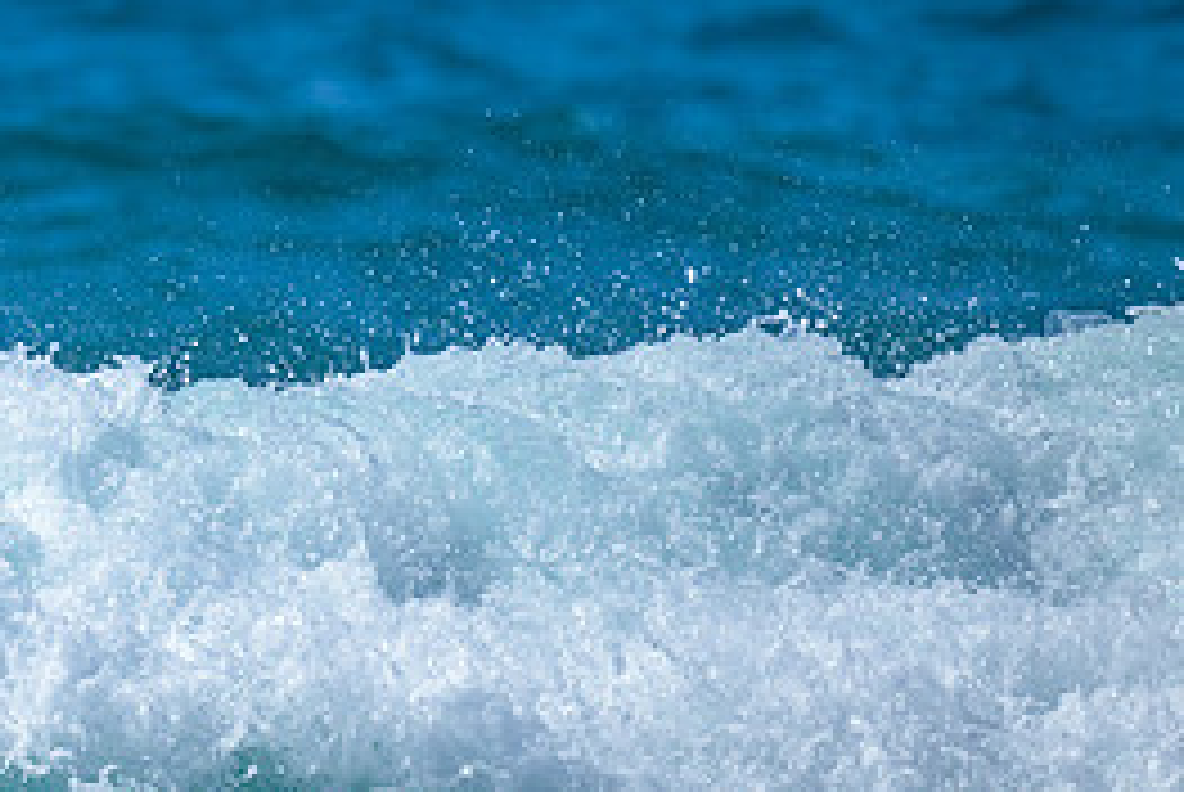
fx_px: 79711
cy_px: 536
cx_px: -447
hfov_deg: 0.9
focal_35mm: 2421
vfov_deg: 0.6
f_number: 6.3
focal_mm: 800
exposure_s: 1/2500
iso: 220
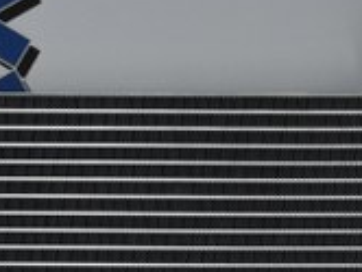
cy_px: 339
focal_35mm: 159
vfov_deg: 9.2
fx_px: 1661
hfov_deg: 12.0
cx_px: -155
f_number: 4.8
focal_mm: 30.5
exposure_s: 1/50
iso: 500
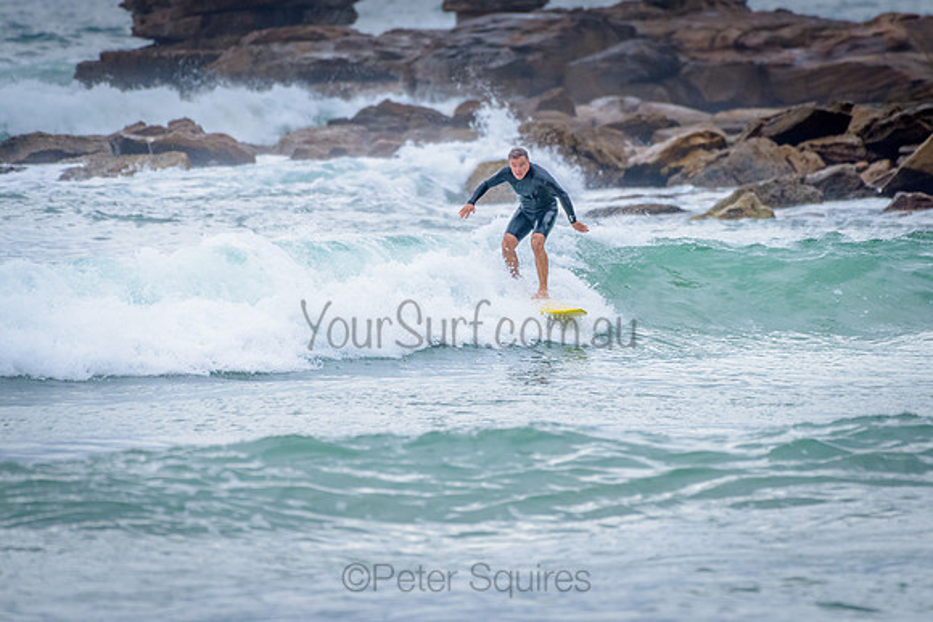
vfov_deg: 2.2
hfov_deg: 3.4
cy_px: 249
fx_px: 15888
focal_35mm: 613
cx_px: 512
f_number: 5.6
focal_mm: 500
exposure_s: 1/2000
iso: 1000
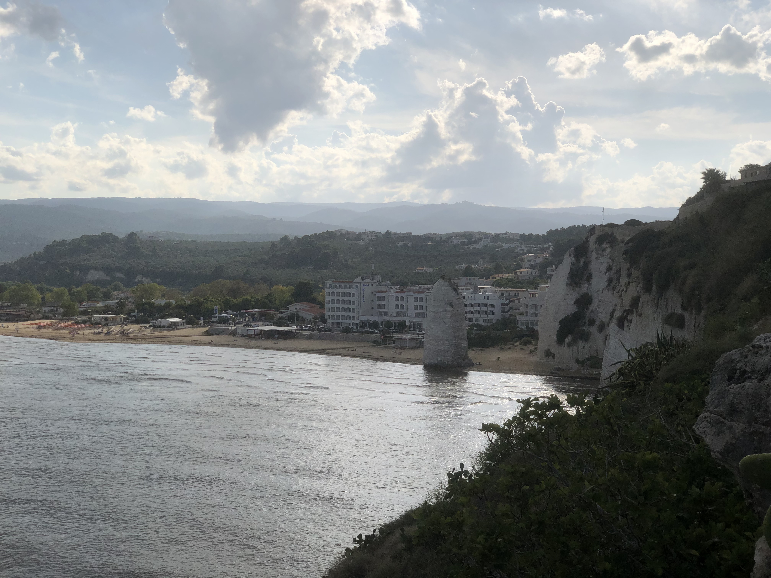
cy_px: 289
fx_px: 1158
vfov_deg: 28.0
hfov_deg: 36.8
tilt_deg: -1.1
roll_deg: +0.6
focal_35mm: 52
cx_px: 386
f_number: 2.4
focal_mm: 6
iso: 16
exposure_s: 1/3690
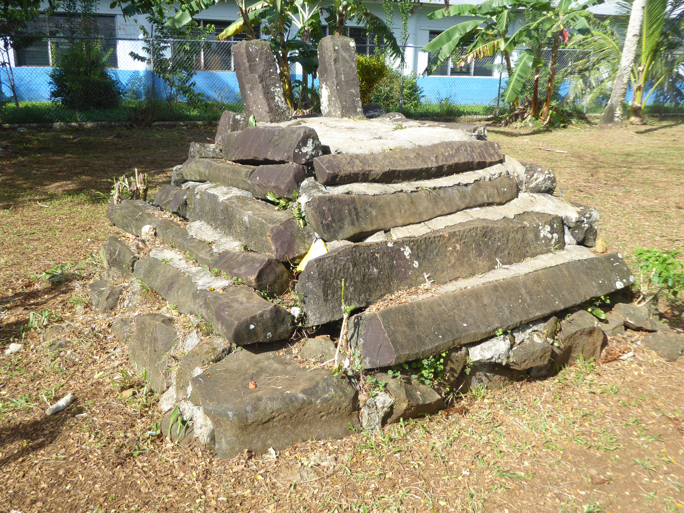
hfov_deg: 55.4
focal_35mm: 33
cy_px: 256
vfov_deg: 42.9
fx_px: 652
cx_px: 342
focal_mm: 5.8
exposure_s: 1/250
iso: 80
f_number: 3.6
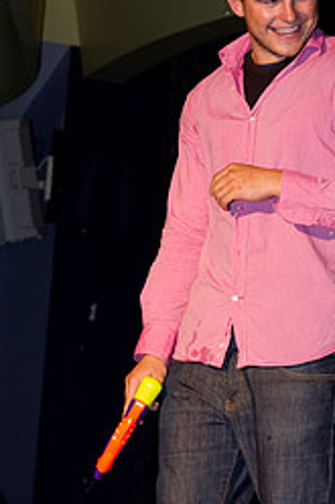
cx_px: 212
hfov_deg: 10.1
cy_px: 374
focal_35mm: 136
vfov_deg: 15.0
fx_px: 1901
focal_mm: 50
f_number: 2.8
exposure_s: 1/160
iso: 200
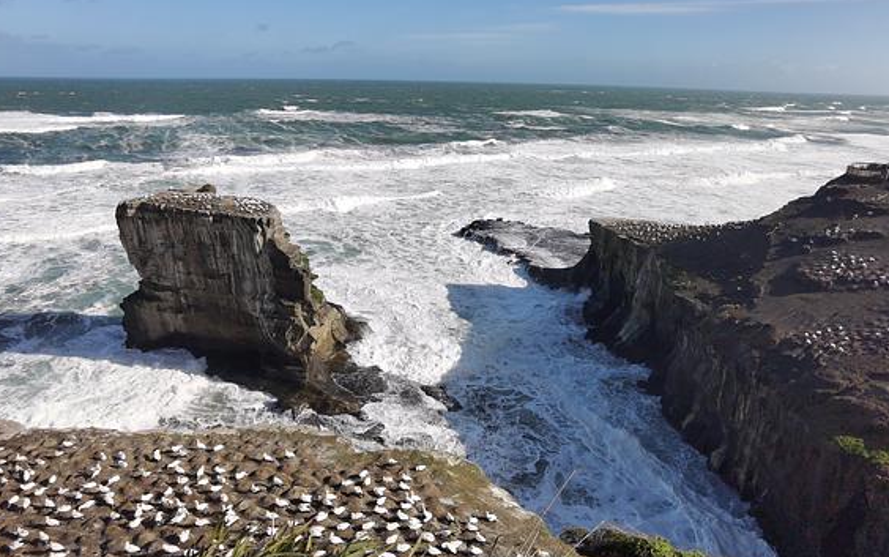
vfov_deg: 57.2
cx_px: 444
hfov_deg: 82.3
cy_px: 308
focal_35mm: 21
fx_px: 509
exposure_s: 1/2392
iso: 50
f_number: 1.8
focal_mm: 4.4
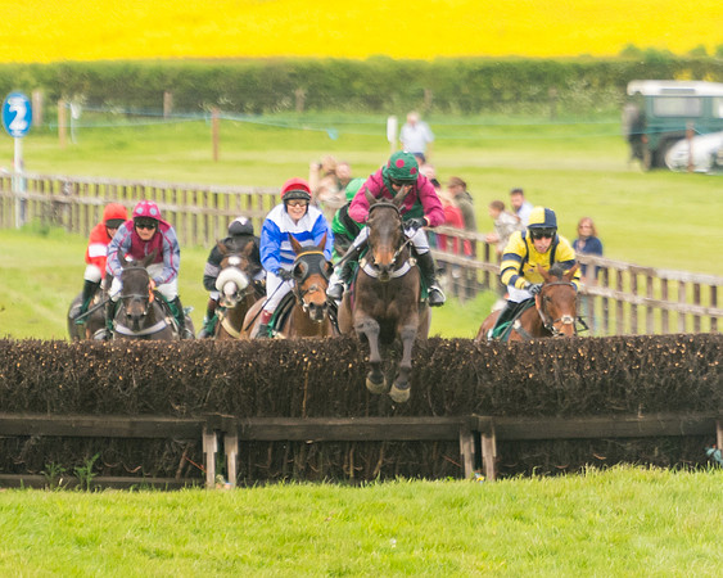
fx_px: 17332
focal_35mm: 810
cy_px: 182
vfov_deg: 1.9
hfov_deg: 2.4
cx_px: 303
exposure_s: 1/1250
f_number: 4
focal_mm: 260
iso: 800
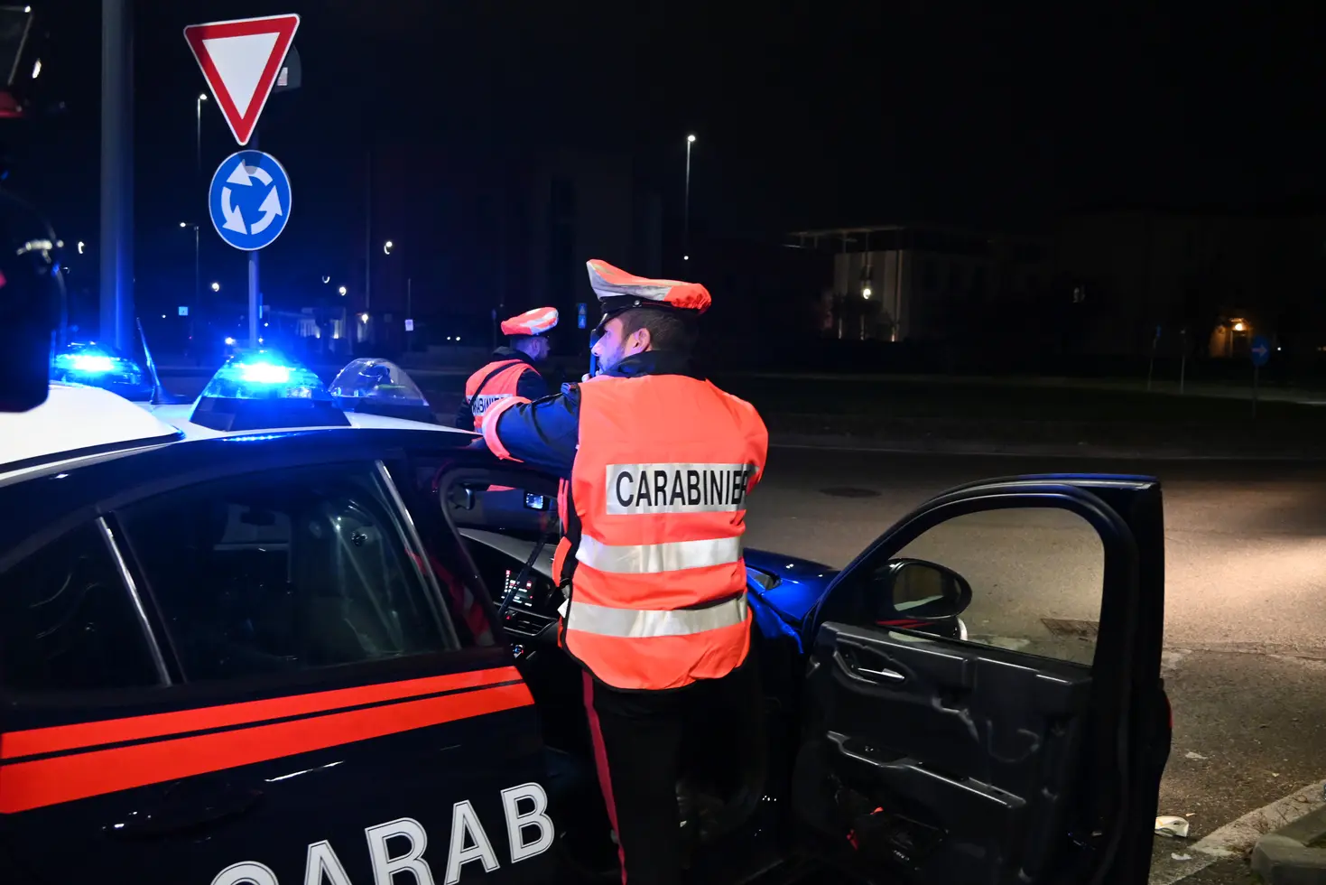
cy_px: 442
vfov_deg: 42.7
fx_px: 1133
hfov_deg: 60.7
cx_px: 663
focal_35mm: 31
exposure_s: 1/60
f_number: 3.5
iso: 4500
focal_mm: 20.5
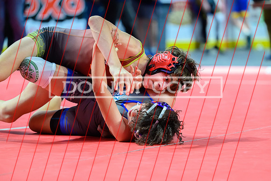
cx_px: 148
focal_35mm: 188
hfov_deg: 10.9
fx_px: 1415
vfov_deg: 7.3
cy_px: 110
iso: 4500
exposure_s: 1/800
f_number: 2.8
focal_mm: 145
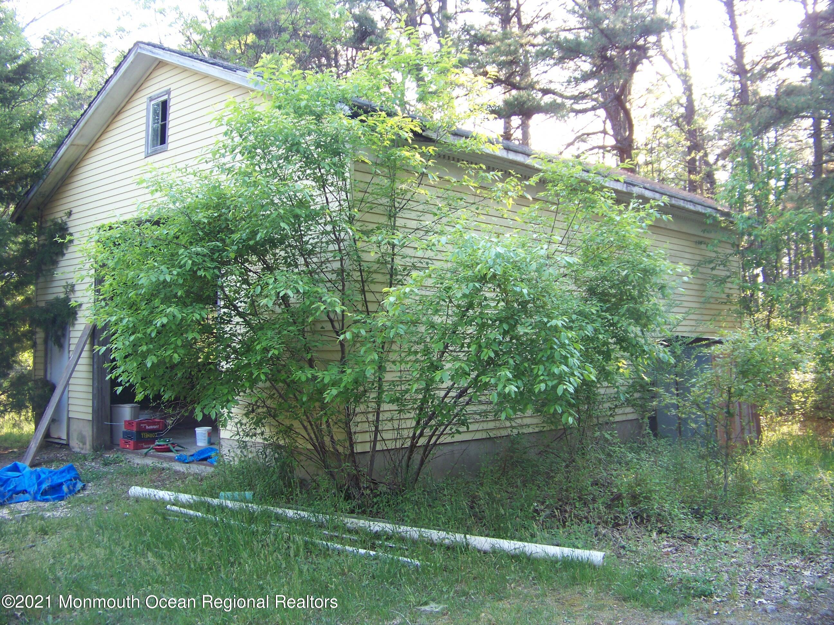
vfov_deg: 39.7
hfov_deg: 51.4
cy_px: 312
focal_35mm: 36
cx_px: 417
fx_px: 867
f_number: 2.8
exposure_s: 1/40
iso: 64
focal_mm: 5.85
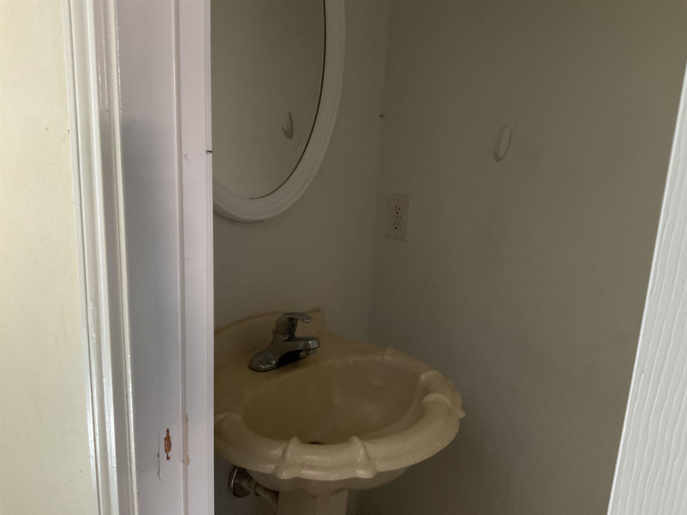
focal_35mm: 29
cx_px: 344
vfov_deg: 48.2
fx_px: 576
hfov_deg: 61.7
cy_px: 258
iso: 125
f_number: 1.8
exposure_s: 1/60
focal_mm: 3
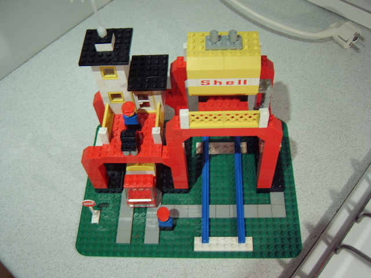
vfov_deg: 45.4
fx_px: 332
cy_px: 139
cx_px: 186
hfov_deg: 58.4
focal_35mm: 31
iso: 100
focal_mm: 8.13
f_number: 2.7
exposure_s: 1/15
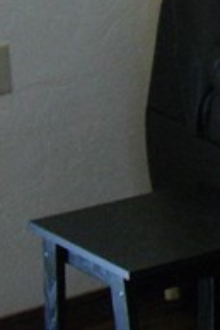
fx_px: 1818
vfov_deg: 10.2
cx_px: 699
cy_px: -78
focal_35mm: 198
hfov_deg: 6.3
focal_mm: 6.3
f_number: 3.1
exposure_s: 1/80
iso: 400
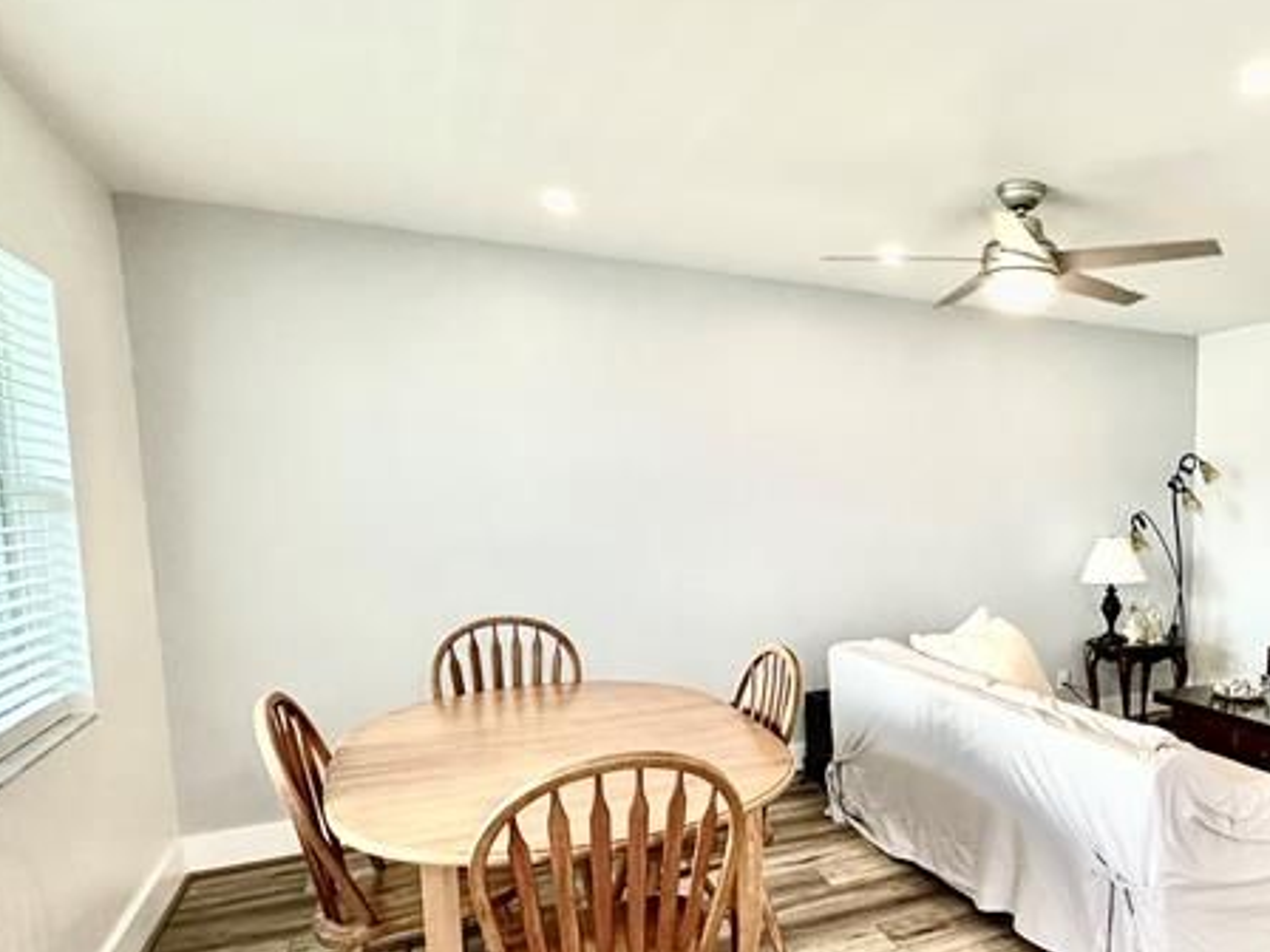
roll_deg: -0.5
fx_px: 917
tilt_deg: -6.9
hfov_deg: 64.5
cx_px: 978
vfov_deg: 54.2
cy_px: 604
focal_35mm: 25
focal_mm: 2.22
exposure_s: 1/60
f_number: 2.2
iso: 200
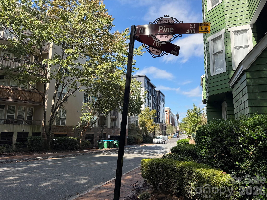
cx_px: 134
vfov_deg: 56.8
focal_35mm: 24
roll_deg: -0.9
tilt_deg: +9.5
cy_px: 100
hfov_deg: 71.6
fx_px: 185
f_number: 1.78
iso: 80
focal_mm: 6.76
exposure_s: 1/2445
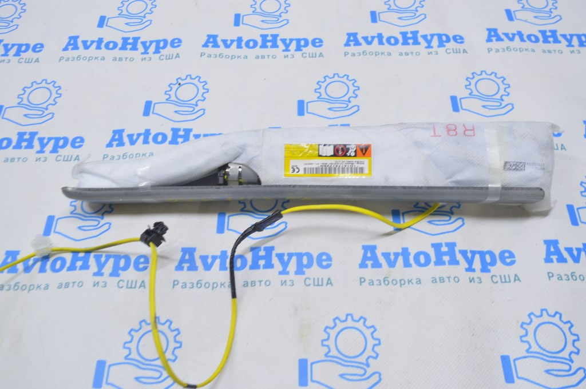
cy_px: 194
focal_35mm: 33
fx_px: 537
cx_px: 293
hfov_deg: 57.3
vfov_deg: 39.9
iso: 400
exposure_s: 1/20
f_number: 5.6
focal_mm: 22
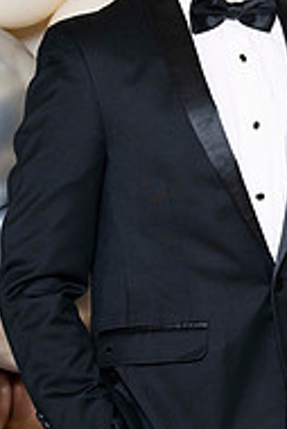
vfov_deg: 6.2
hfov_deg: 4.2
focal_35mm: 331
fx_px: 3951
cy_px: 135
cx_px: 221
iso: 250
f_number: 5.6
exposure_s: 1/200
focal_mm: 140
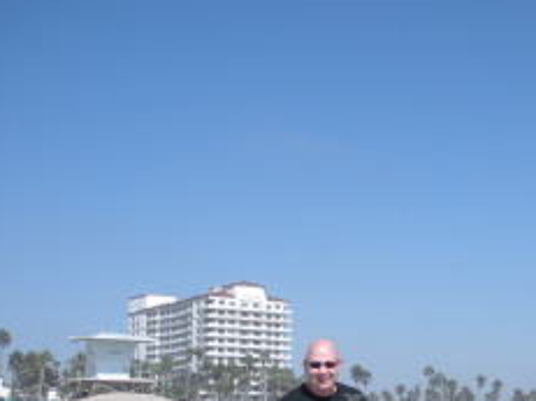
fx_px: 1099
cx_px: 515
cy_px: 362
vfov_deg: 20.3
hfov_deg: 26.2
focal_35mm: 71
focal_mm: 6.3
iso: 64
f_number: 3.5
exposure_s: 1/860
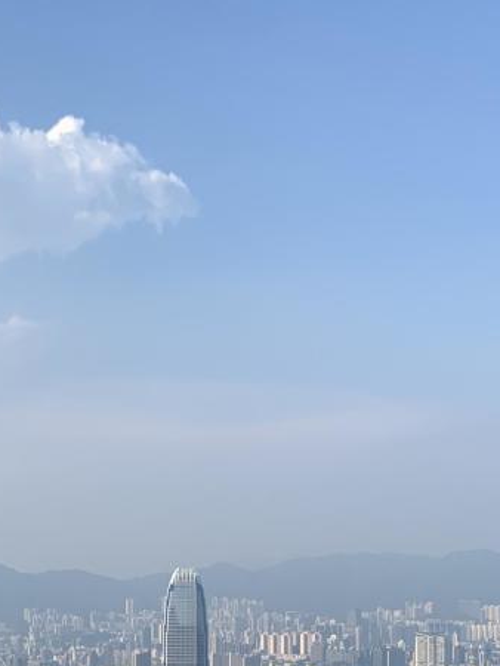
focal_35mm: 77
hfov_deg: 19.1
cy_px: 600
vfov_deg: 24.6
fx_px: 1482
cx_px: 186
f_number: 1.8
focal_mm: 4.25
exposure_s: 1/2257
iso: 25
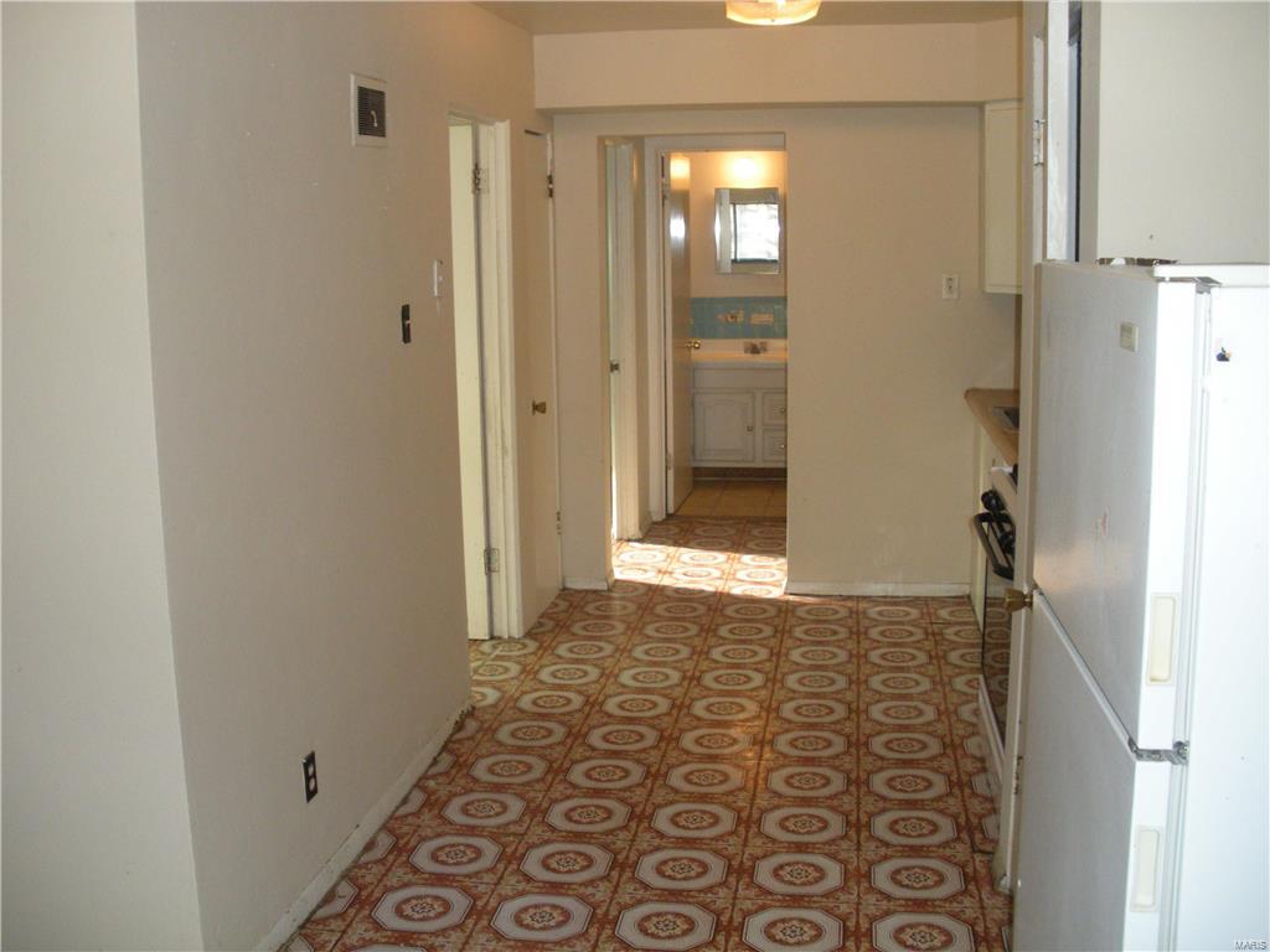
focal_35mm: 36
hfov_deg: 51.4
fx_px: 1321
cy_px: 476
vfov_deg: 39.7
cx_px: 635
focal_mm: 6.3
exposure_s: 1/45.8
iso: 247
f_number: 3.5
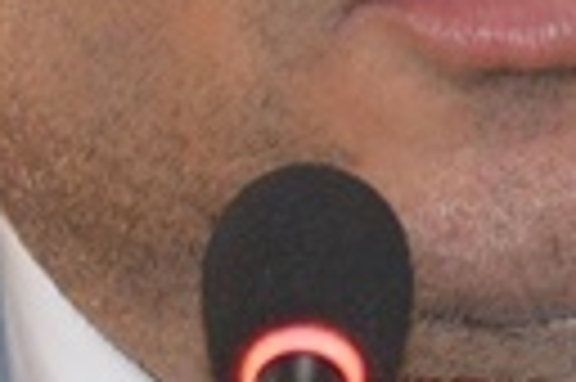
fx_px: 19128
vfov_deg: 1.1
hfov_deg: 1.7
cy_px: 7
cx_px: 243
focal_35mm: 1197
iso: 900
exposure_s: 1/60
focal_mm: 100
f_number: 5.6
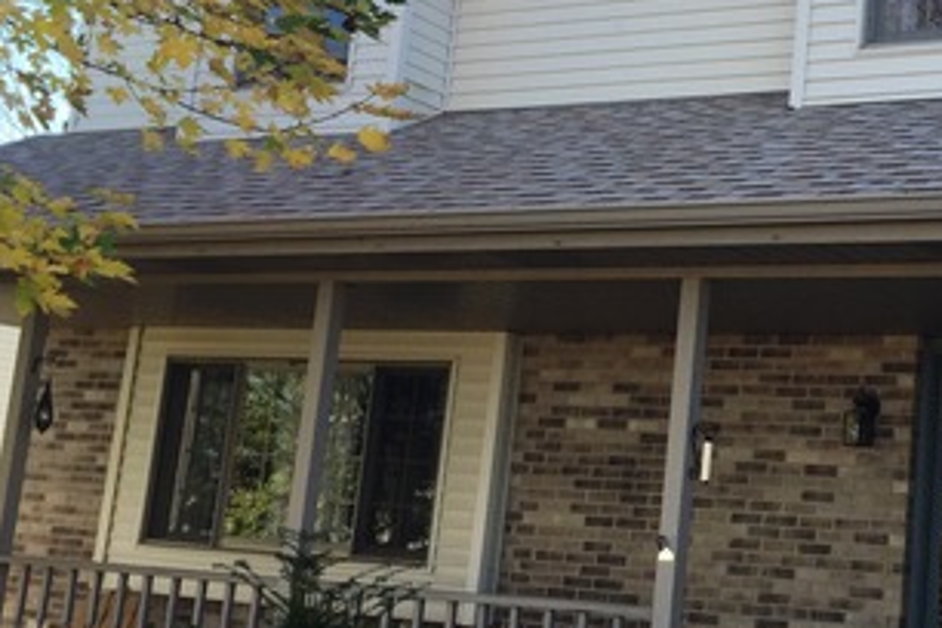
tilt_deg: +10.2
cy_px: 231
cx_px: 856
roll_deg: -4.4
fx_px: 1648
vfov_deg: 21.5
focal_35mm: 63
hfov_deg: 30.4
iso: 32
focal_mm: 4.15
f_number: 2.2
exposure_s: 1/670
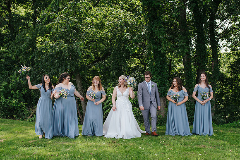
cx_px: 126
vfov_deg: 30.1
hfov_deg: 44.0
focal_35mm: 44
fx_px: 297
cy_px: 101
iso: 140
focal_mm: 35
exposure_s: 1/400
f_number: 3.2
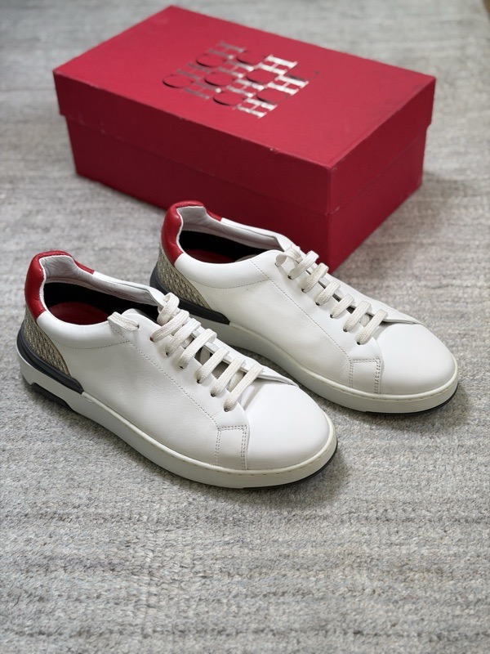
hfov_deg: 30.3
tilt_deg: -42.1
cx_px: 245
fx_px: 906
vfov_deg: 39.7
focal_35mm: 48
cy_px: 327
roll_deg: +1.9
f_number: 1.78
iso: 250
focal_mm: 6.76
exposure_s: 1/40
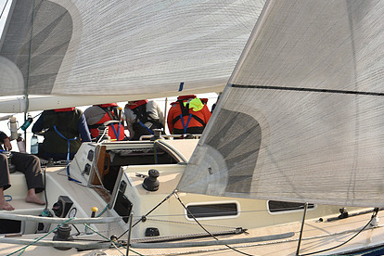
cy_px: 176
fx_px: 1045
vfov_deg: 13.9
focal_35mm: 98
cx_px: 170
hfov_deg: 20.8
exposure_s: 1/640
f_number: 4
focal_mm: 70
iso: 250
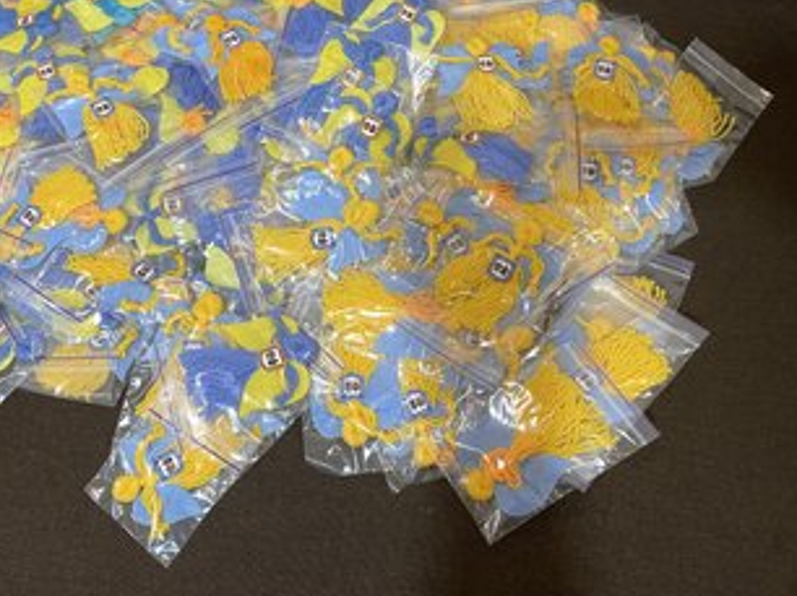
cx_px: 281
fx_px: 782
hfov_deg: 53.2
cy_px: 213
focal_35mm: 34
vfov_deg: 41.4
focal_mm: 4.2
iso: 80
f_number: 1.6
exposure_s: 1/50
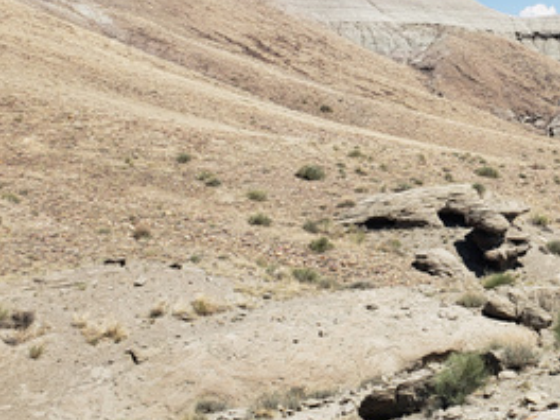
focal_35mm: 63
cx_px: 609
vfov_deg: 23.1
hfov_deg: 28.1
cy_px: 106
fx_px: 1019
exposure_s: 1/1764
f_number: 2.4
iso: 50
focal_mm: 4.3
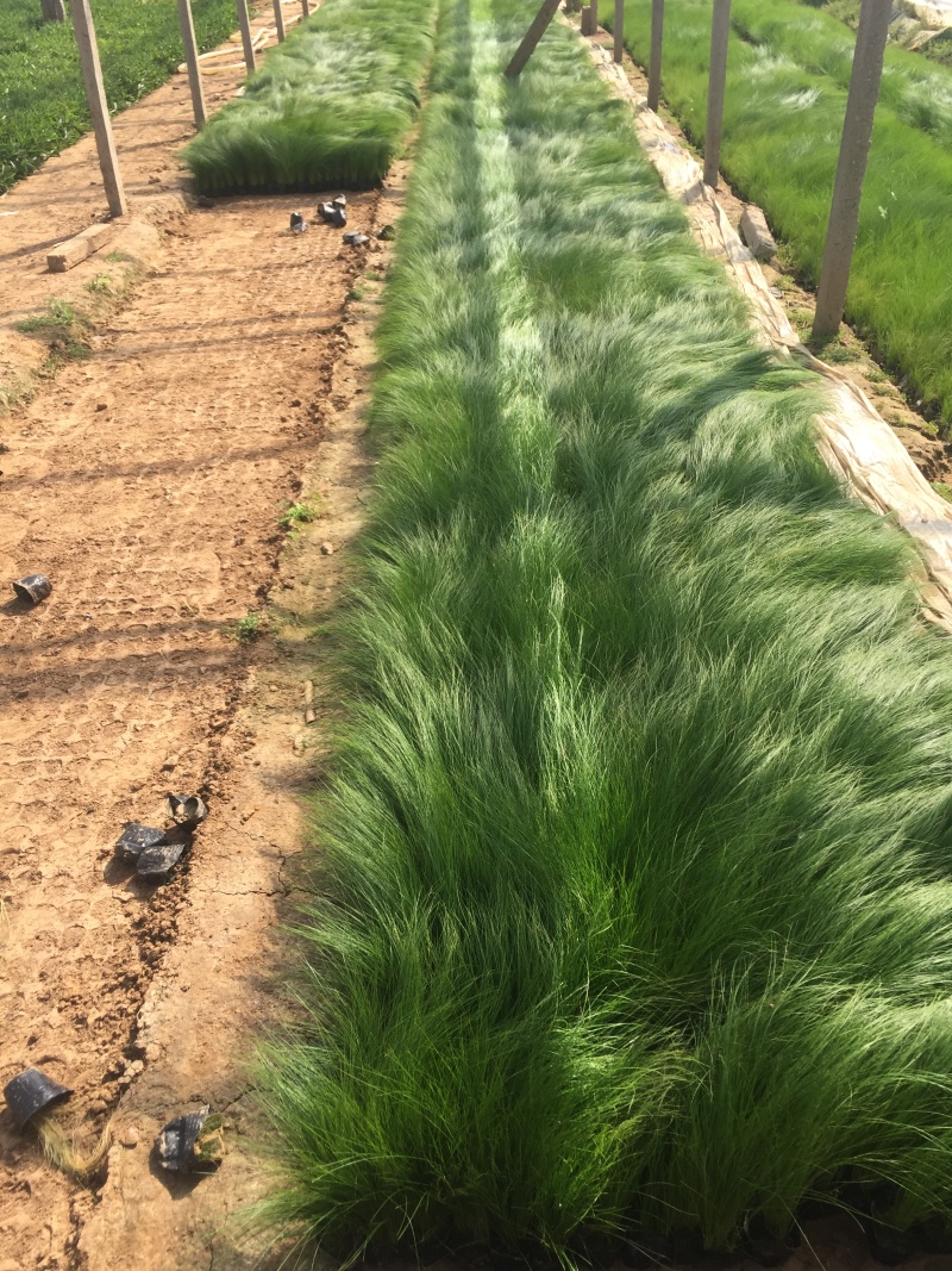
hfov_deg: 48.2
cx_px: 476
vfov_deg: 61.7
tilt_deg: -34.4
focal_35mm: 29
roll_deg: +1.7
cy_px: 636
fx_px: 1064
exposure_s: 1/775
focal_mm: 4.15
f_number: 2.2
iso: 32
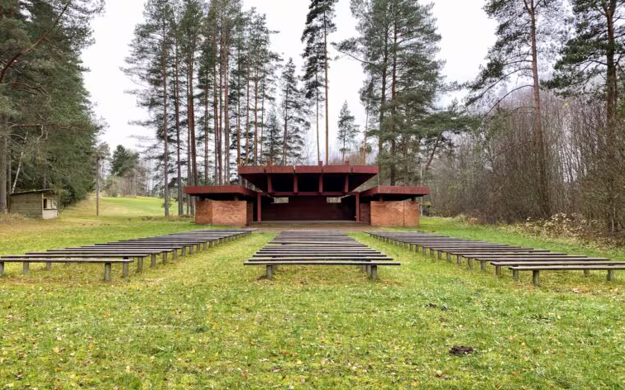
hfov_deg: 66.5
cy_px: 191
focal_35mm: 28
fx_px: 477
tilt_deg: +1.4
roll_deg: -1.3
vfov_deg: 44.5
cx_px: 315
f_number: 1.8
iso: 50
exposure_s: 1/122
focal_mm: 4.25
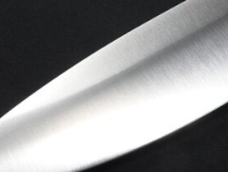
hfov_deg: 29.4
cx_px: 164
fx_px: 429
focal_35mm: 65
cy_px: 61
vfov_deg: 22.6
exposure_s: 1/30
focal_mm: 10.83
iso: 640
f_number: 10
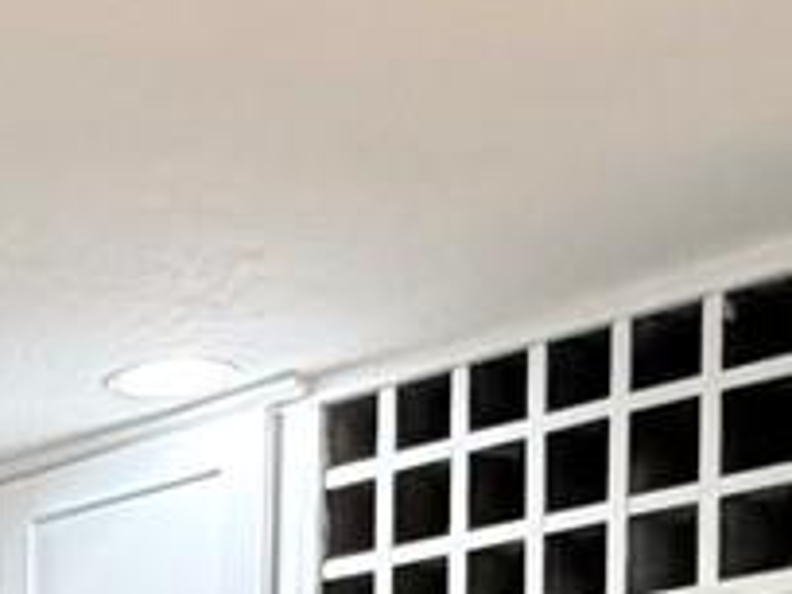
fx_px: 2517
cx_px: -699
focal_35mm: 110
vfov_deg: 12.1
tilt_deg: +0.0
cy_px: 1145
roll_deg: -1.0
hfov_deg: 15.1
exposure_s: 1/120
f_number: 2.2
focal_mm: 2.22
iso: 320
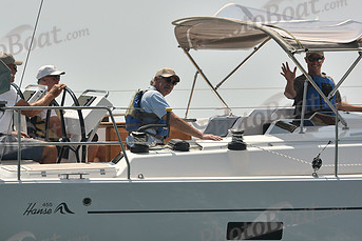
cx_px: 145
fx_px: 2294
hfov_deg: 9.0
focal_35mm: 228
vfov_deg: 6.0
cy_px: 184
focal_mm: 135
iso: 320
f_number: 7.1
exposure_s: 1/1000
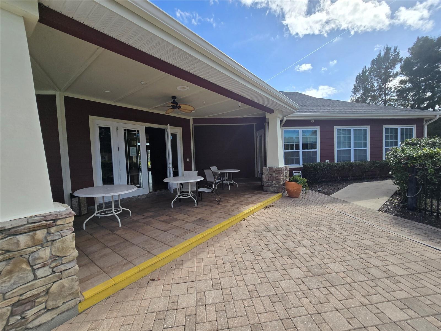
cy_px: 166
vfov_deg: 89.9
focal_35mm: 13
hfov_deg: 106.2
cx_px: 220
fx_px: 166
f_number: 2.2
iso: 50
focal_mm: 2.2
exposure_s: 1/2503
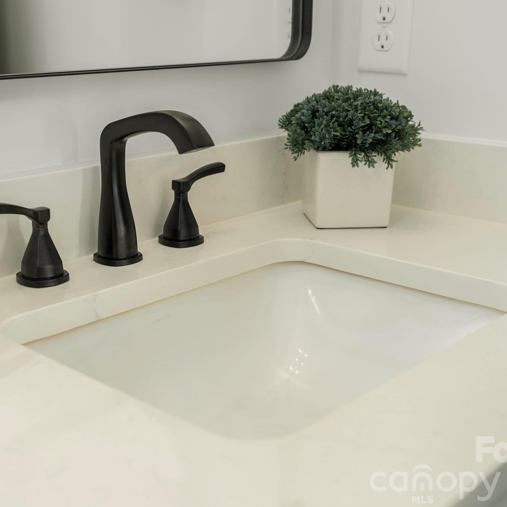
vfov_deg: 34.7
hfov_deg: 34.6
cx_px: 211
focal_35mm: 49
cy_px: 254
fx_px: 812
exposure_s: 1/10
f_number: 4
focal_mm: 38
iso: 125
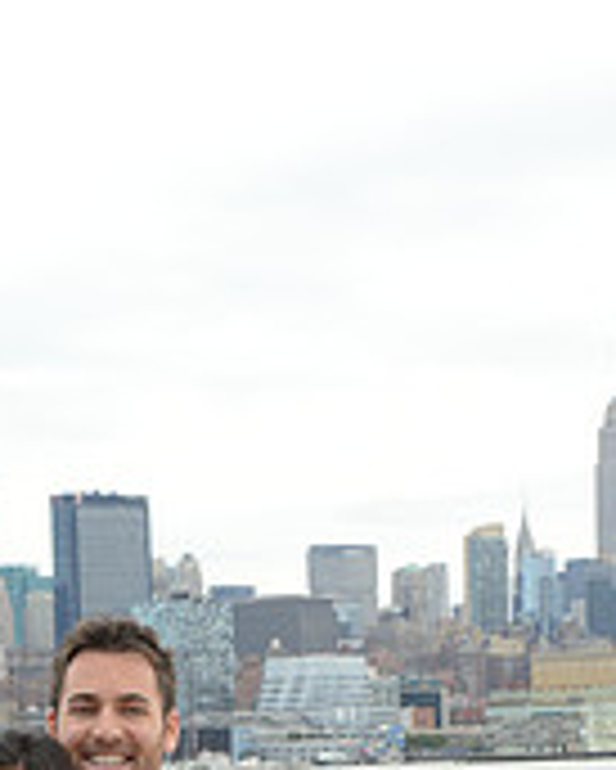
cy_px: 1049
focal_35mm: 159
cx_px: 160
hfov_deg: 9.7
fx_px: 3620
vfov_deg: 11.7
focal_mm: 50
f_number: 10
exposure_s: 1/250
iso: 400
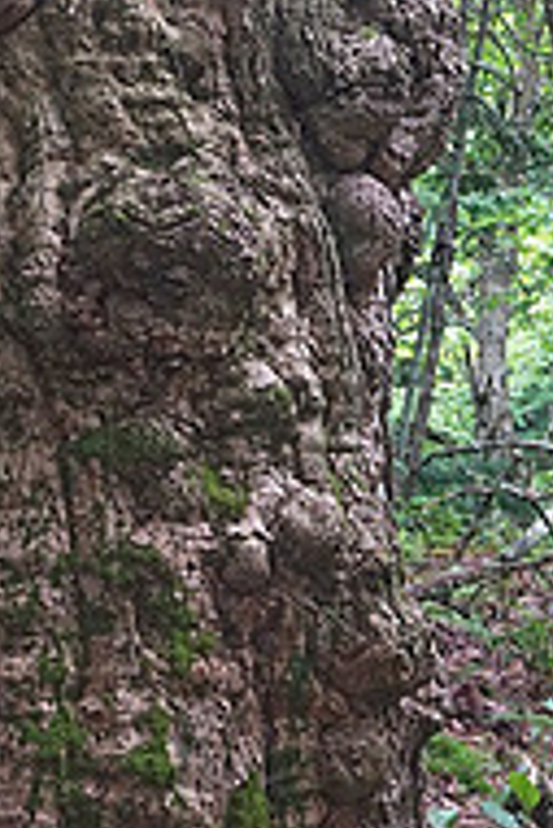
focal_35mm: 167
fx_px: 3845
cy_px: 253
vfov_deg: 12.3
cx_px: 224
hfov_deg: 8.2
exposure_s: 1/13
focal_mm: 47
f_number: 11
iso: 1000
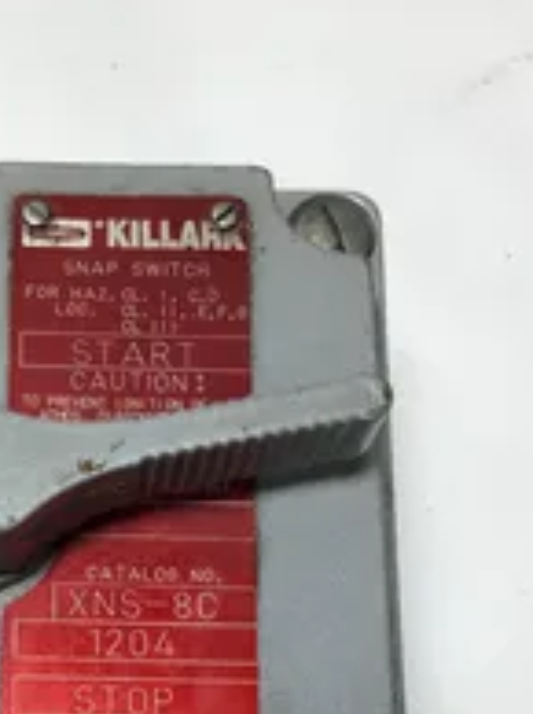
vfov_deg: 29.4
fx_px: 1317
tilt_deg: -73.4
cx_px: 74
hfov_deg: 22.4
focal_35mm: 64
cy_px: 600
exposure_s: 1/120
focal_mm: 3.3
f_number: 2.4
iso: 32
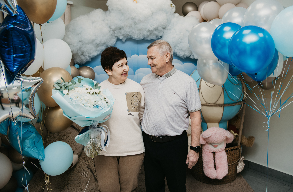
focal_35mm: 31
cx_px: 157
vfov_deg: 41.6
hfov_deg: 60.2
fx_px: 253
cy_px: 88
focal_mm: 29
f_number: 4
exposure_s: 1/160
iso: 160
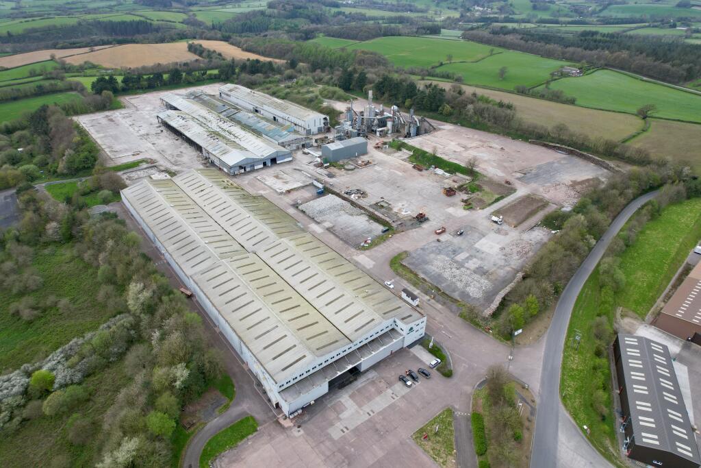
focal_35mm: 22
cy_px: 234
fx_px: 428
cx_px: 350
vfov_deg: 57.2
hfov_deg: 78.6
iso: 110
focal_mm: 8.38
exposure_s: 1/250
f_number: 2.8
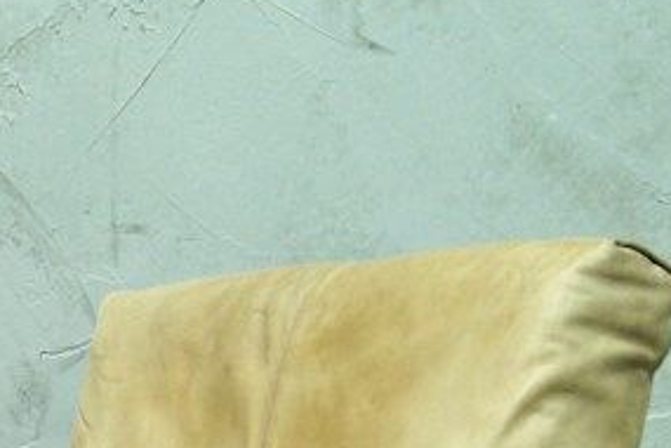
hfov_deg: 12.3
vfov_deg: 8.3
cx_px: -360
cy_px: 872
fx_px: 2945
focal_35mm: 158
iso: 400
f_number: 8
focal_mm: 24
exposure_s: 1/10
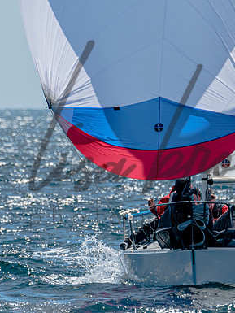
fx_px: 8504
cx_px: 154
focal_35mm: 940
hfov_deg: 1.6
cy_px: 165
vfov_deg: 2.1
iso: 200
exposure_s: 1/2000
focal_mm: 340
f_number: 5.6
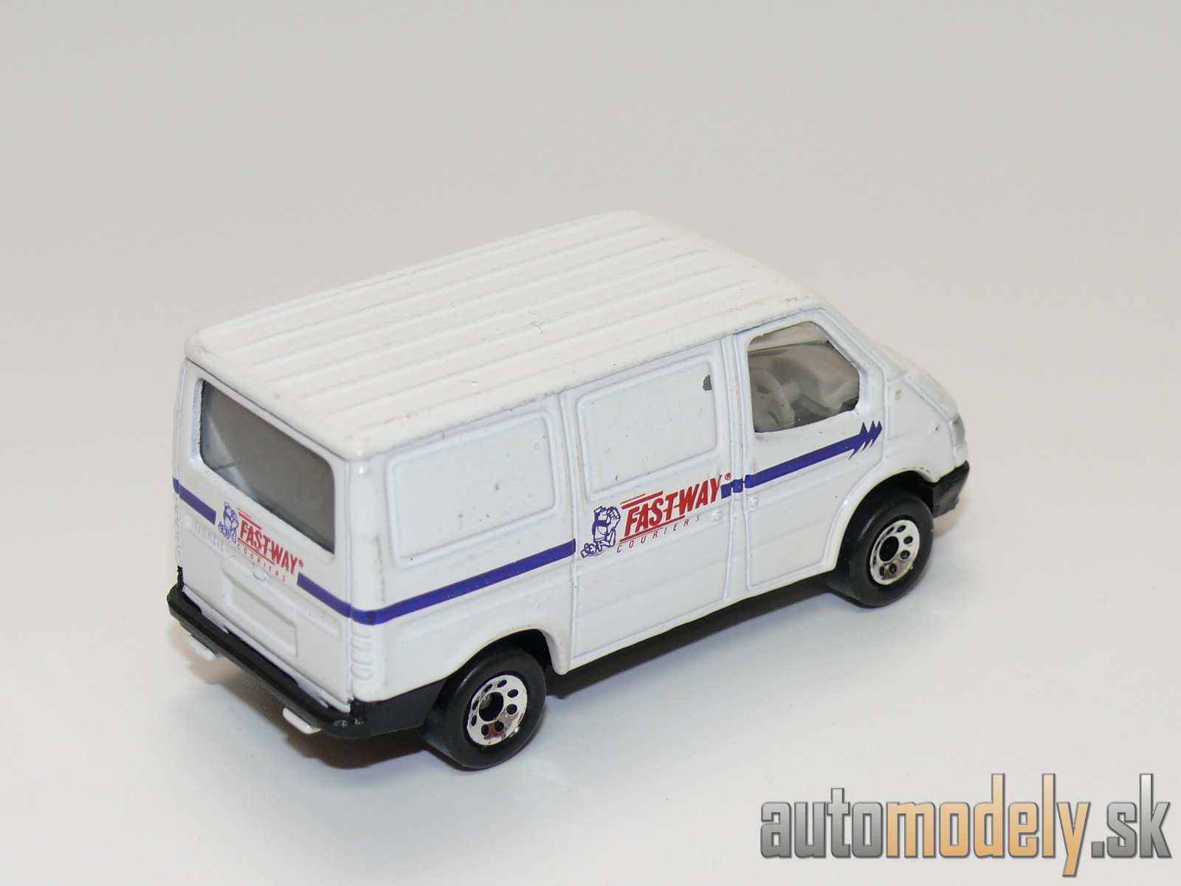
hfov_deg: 22.5
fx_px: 2968
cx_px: 590
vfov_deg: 17.0
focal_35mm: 87
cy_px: 443
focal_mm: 12.3
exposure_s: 1/30
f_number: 4
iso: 100
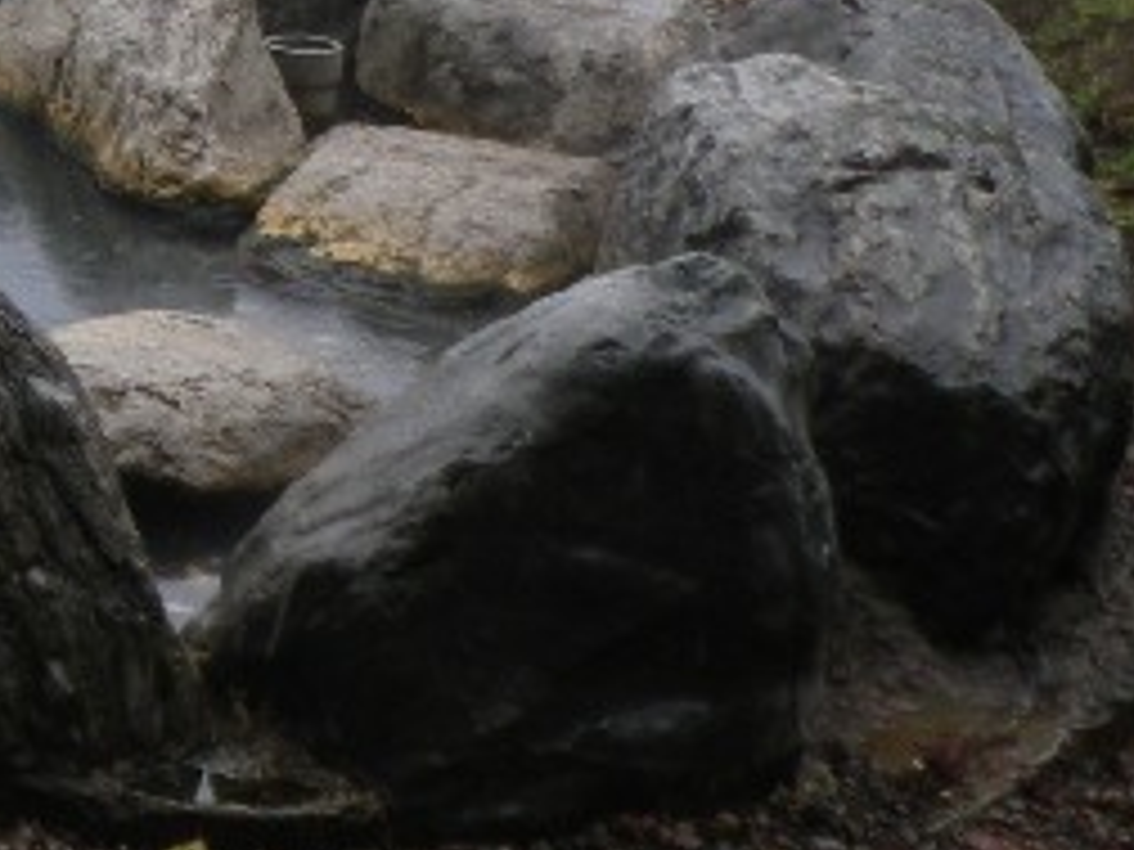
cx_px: -580
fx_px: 4652
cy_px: -342
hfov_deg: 13.1
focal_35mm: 142
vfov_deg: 10.2
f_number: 3.8
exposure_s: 1/160
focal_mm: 6.2
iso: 64
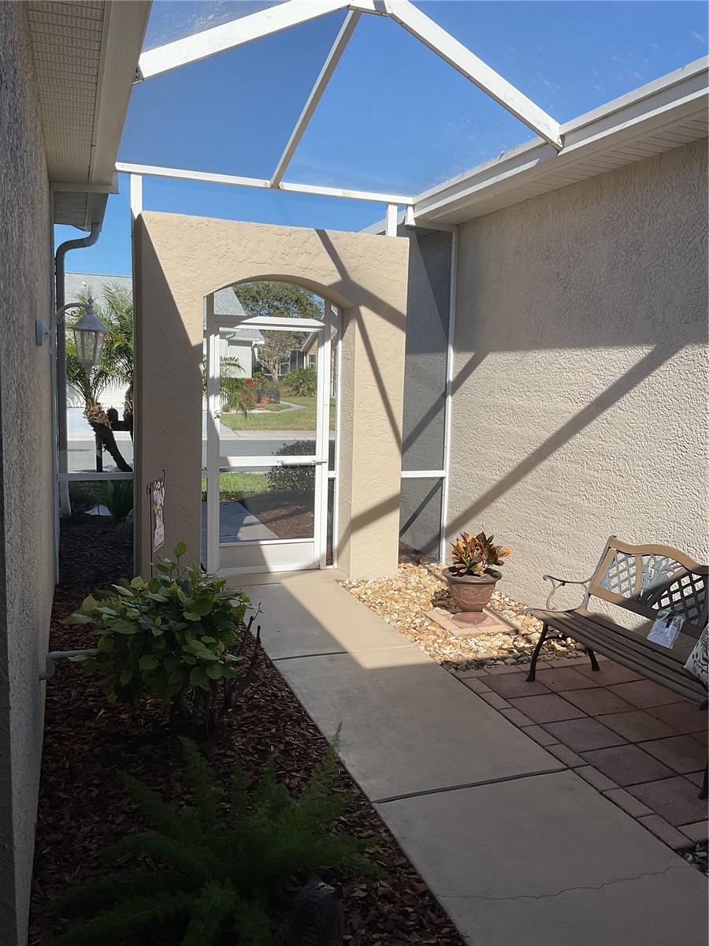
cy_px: 473
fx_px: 792
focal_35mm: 29
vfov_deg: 61.7
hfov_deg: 48.2
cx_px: 354
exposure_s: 1/1412
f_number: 1.8
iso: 16
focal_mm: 3
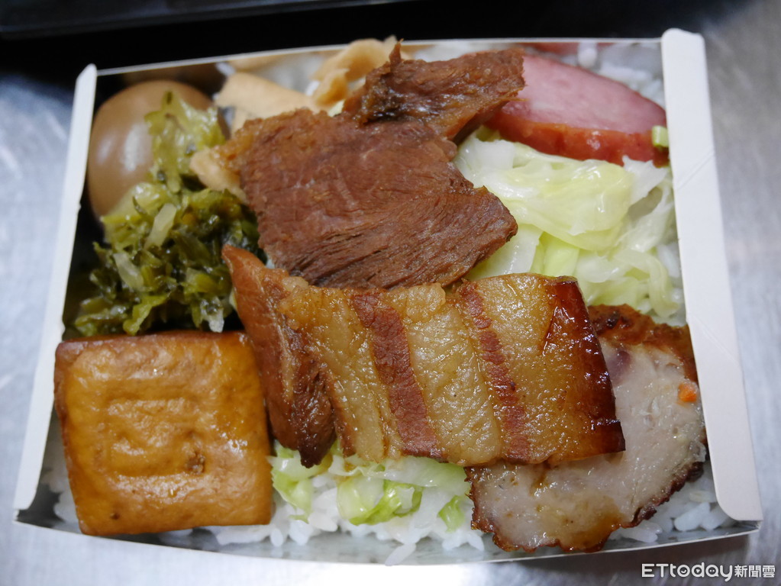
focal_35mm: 34
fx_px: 767
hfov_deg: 53.9
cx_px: 390
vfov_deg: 41.8
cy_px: 293
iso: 2500
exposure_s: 1/60
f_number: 4.1
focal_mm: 17
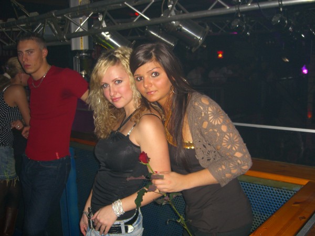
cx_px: 158
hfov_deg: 49.0
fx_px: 346
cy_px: 118
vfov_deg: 37.7
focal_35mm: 38
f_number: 2.8
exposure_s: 1/60
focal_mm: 7.9
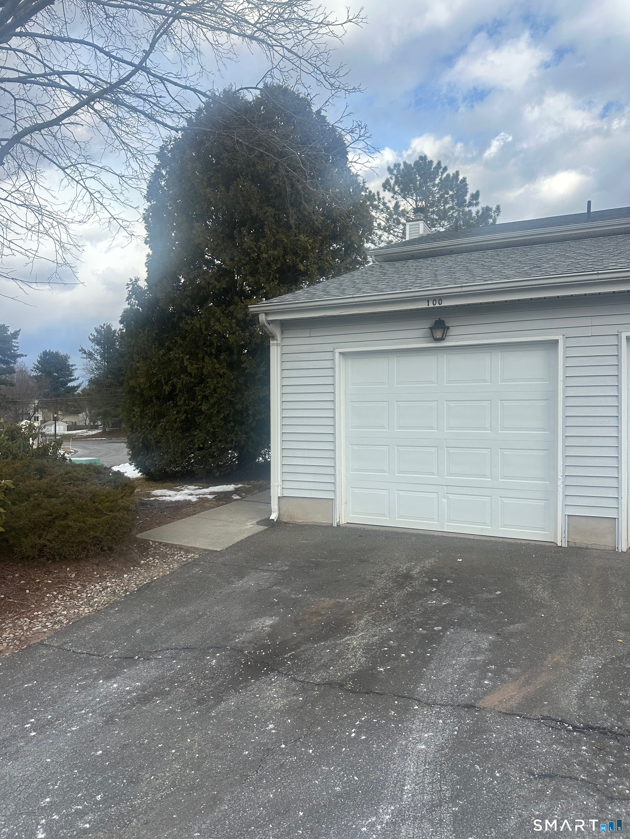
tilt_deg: +0.1
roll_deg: +0.6
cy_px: 420
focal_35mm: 24
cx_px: 315
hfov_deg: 56.8
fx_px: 582
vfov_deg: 71.6
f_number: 1.78
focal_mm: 6.86
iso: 80
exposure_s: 1/2252
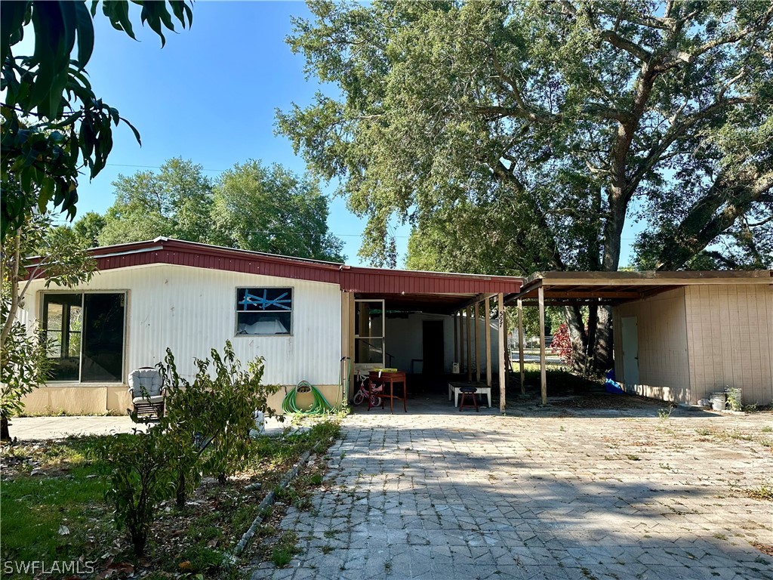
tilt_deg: +6.4
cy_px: 290
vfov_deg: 56.8
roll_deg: +0.6
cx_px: 386
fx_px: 536
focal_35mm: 24
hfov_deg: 71.6
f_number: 1.78
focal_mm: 6.86
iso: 80
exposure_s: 1/1721
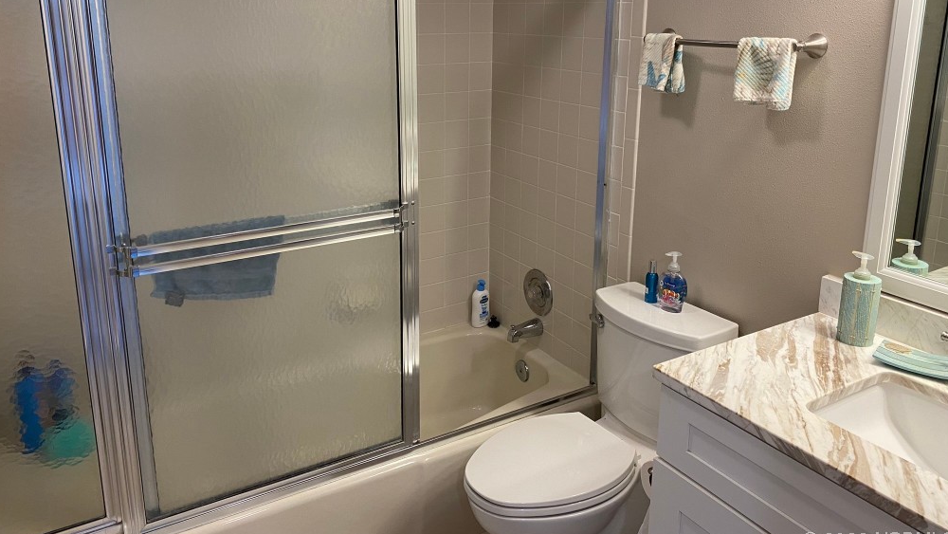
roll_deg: +0.1
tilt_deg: -13.1
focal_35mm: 29
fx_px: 729
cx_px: 475
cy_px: 192
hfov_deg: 66.1
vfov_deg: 39.9
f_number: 1.8
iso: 80
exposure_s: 1/60
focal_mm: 4.25
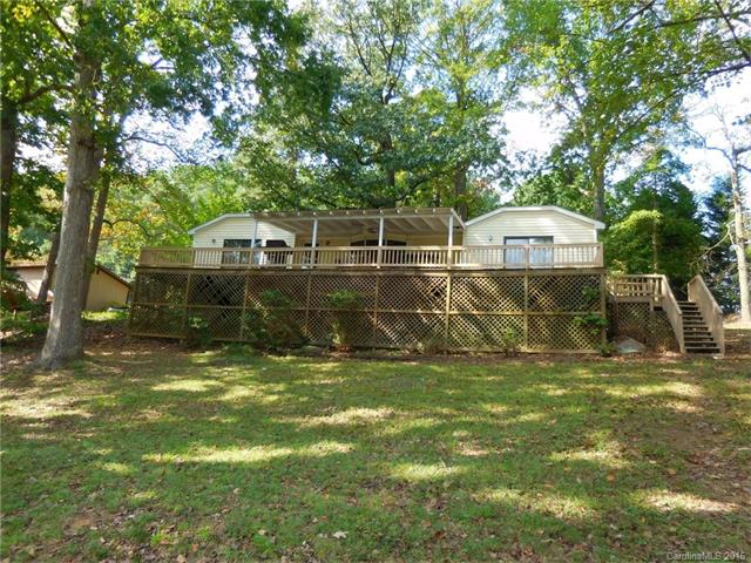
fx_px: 542
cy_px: 282
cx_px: 376
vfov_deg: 54.9
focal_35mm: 25
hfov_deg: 69.4
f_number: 3.3
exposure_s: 1/200
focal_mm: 4.5
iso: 125
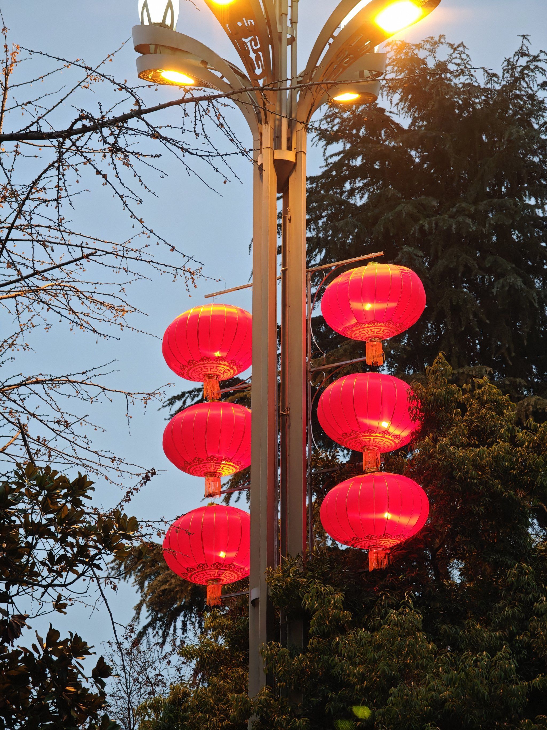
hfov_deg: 12.3
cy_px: 365
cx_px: 274
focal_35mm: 120
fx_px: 2529
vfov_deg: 16.4
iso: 640
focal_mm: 19.4
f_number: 2.5
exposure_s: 1/100
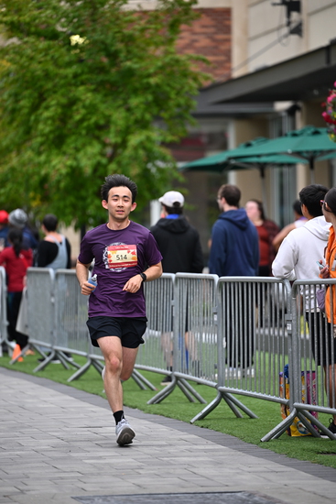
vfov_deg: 10.3
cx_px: 168
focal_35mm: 200
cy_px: 252
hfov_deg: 6.9
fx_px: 2798
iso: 640
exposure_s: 1/2000
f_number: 2.8
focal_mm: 200
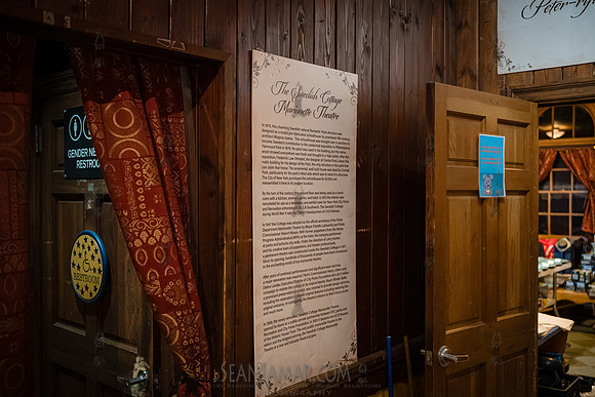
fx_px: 584
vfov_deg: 37.5
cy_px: 198
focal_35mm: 35
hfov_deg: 54.0
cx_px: 298
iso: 12800
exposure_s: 1/160
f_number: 2.8
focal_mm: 35
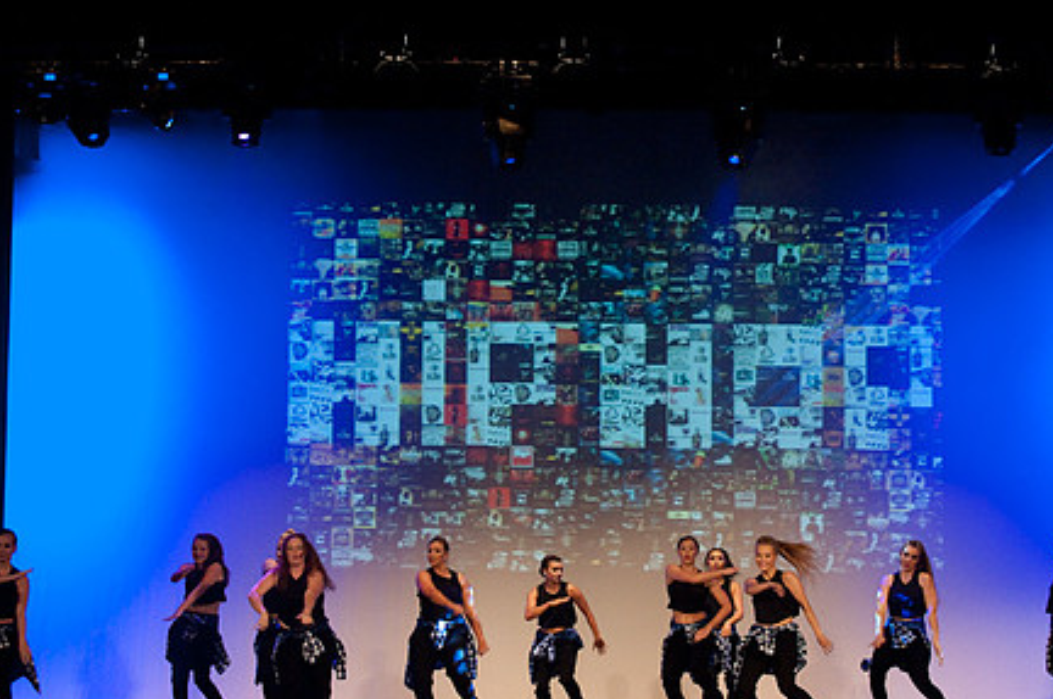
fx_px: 2746
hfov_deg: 21.7
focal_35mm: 94
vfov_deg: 14.5
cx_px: 563
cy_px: 395
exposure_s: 1/200
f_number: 4
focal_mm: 70
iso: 3200
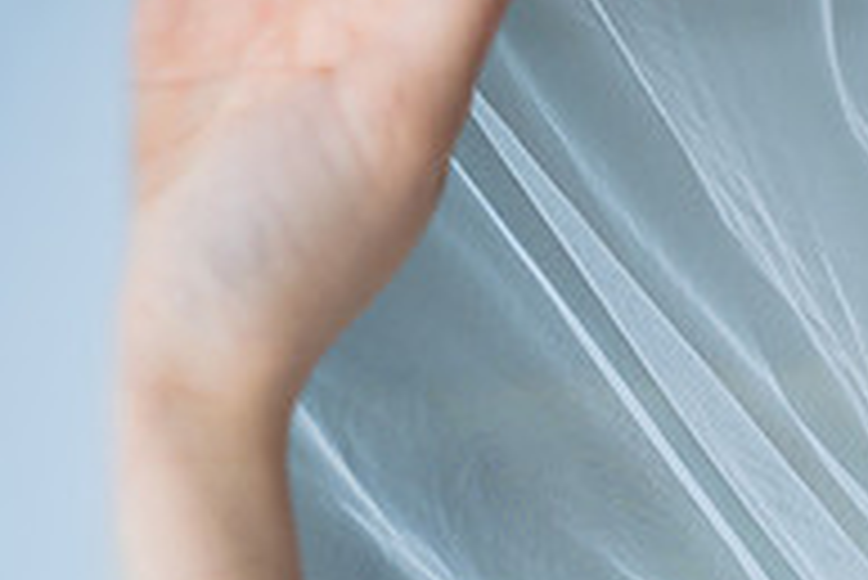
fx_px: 3040
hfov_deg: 15.2
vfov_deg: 10.8
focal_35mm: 126
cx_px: 1228
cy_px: 542
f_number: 4
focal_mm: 42
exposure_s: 1/400
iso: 250
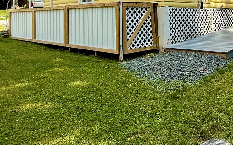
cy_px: 0
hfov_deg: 45.3
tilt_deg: +5.5
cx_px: 193
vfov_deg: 29.2
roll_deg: +0.1
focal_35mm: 41
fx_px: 260
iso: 50
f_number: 2.2
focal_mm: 2.22
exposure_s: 1/1464
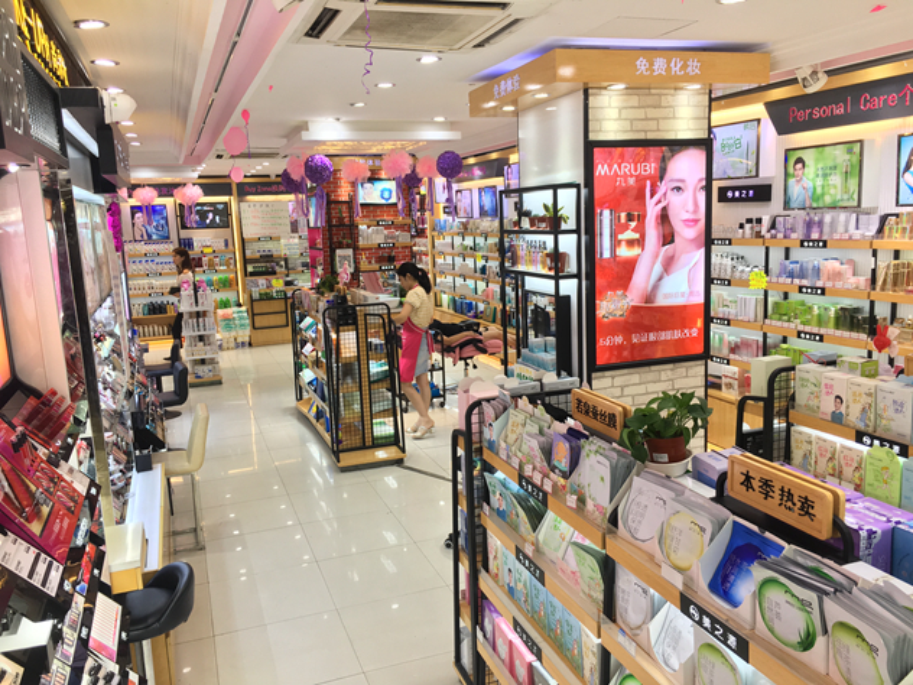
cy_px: 342
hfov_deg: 61.7
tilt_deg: -9.0
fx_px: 765
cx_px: 456
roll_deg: +2.8
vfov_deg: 48.2
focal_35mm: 29
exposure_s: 1/50
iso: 32
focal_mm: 4.15
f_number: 2.2
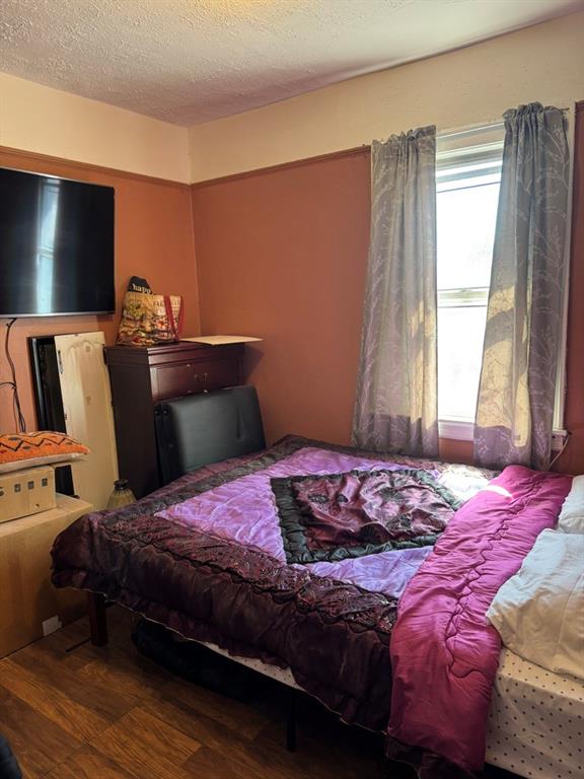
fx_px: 540
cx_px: 292
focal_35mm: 24
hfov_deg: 56.8
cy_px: 390
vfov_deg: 71.6
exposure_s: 1/120
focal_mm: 6.76
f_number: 1.78
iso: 200
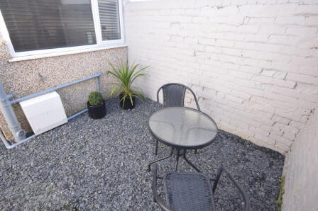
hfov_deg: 91.5
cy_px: 99
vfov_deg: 68.6
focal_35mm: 18
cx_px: 151
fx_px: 155
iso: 400
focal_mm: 11
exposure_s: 1/200
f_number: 7.1
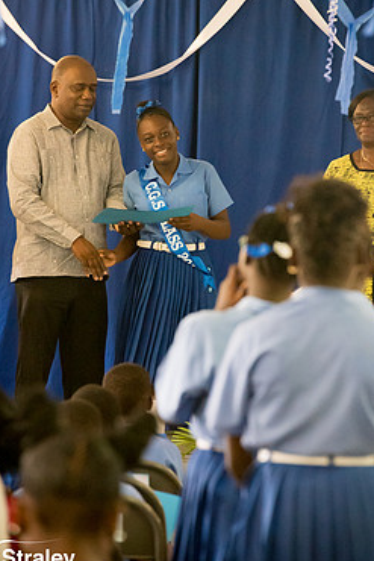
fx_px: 3783
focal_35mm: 243
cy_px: 252
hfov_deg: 5.7
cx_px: 197
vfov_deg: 8.5
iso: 18000
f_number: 6.3
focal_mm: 200
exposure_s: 1/200
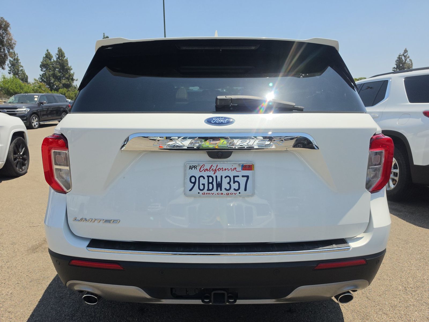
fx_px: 285
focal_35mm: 23
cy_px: 161
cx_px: 214
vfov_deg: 58.9
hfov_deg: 73.9
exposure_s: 1/7940
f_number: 1.4
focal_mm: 6.5
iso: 58
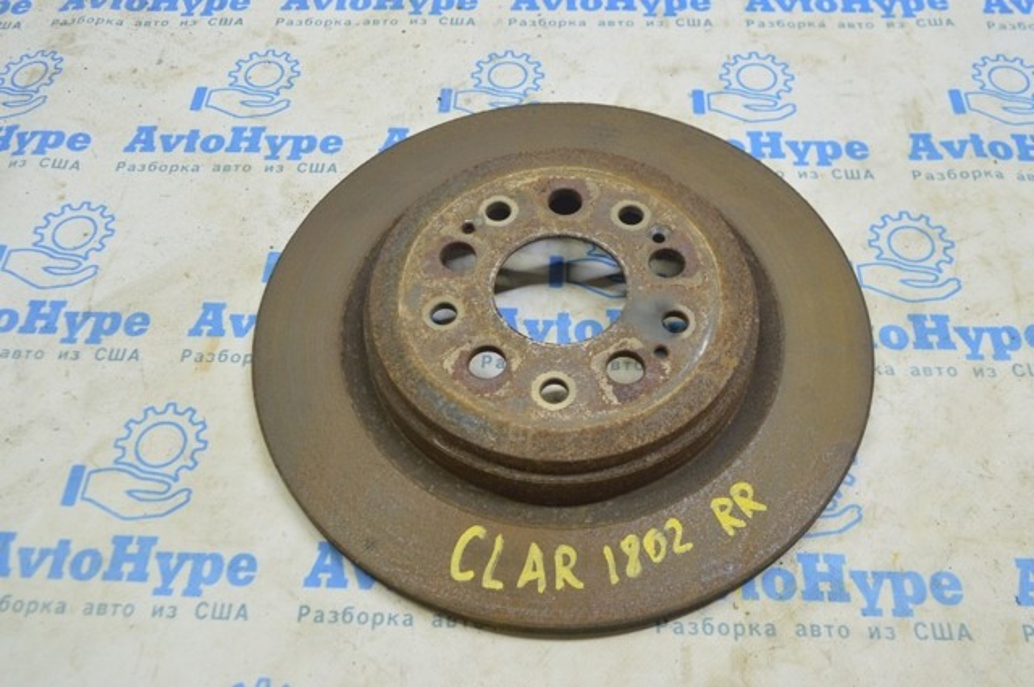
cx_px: 517
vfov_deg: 39.9
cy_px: 344
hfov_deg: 57.3
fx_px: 947
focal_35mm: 33
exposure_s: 1/20
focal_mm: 22
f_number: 5.6
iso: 400
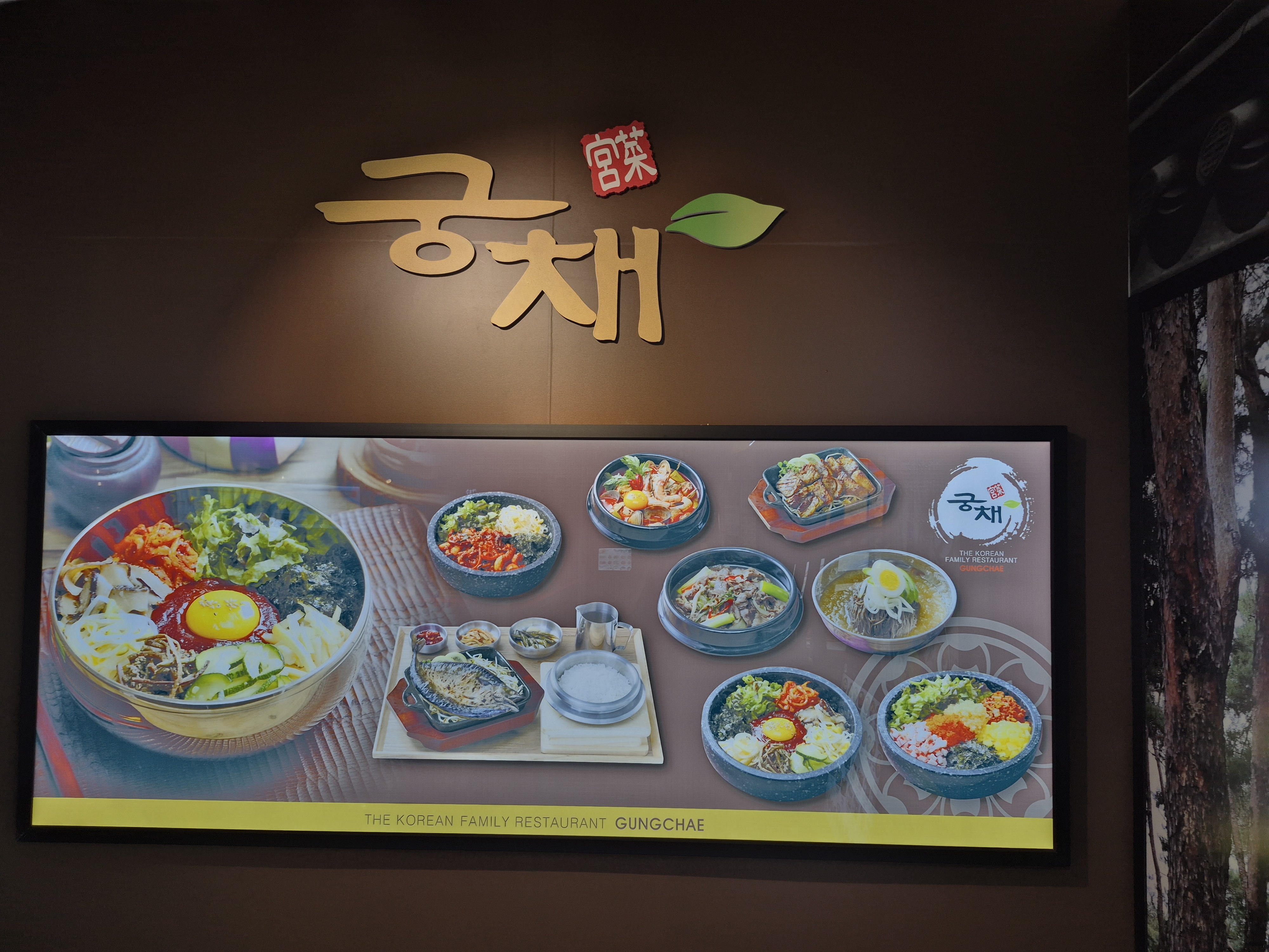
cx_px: 634
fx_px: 843
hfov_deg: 73.9
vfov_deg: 58.9
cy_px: 476
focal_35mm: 23
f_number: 1.8
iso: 50
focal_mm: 5.4
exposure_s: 1/120
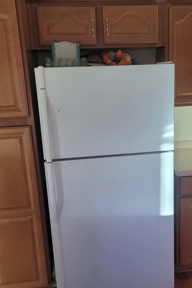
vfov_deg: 51.9
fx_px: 296
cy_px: 144
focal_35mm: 37
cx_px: 126
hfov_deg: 35.6
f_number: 1.8
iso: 125
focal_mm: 5.4
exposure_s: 1/120
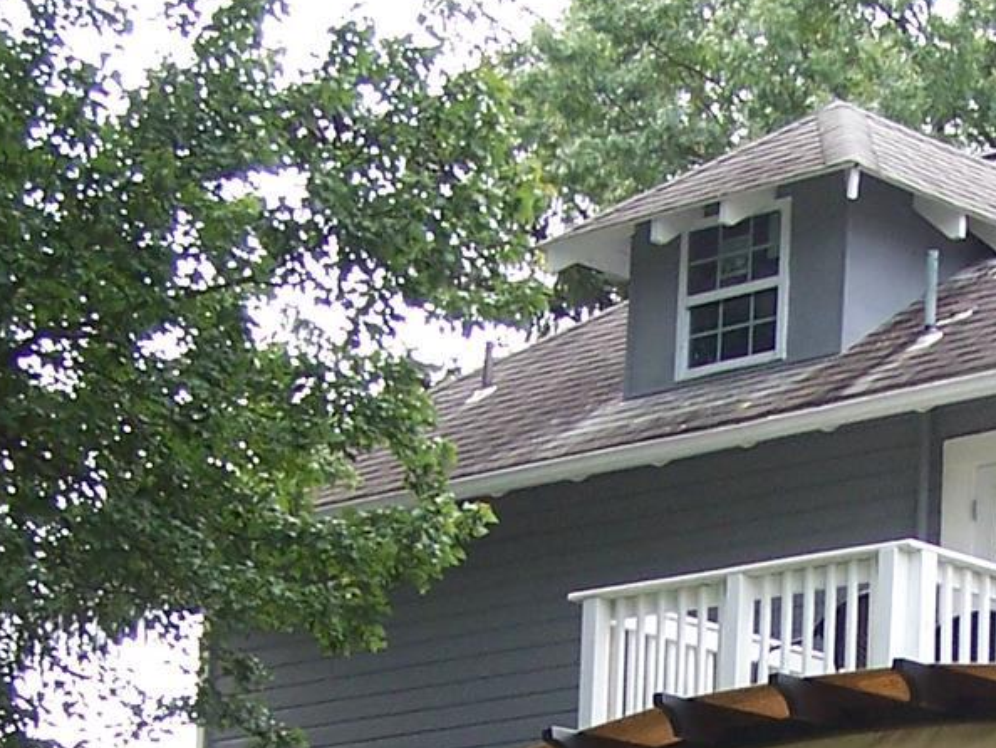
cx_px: 945
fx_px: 3771
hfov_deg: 14.8
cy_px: 1023
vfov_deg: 11.0
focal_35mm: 131
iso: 80
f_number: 2.8
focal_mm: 6.3
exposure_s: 1/180
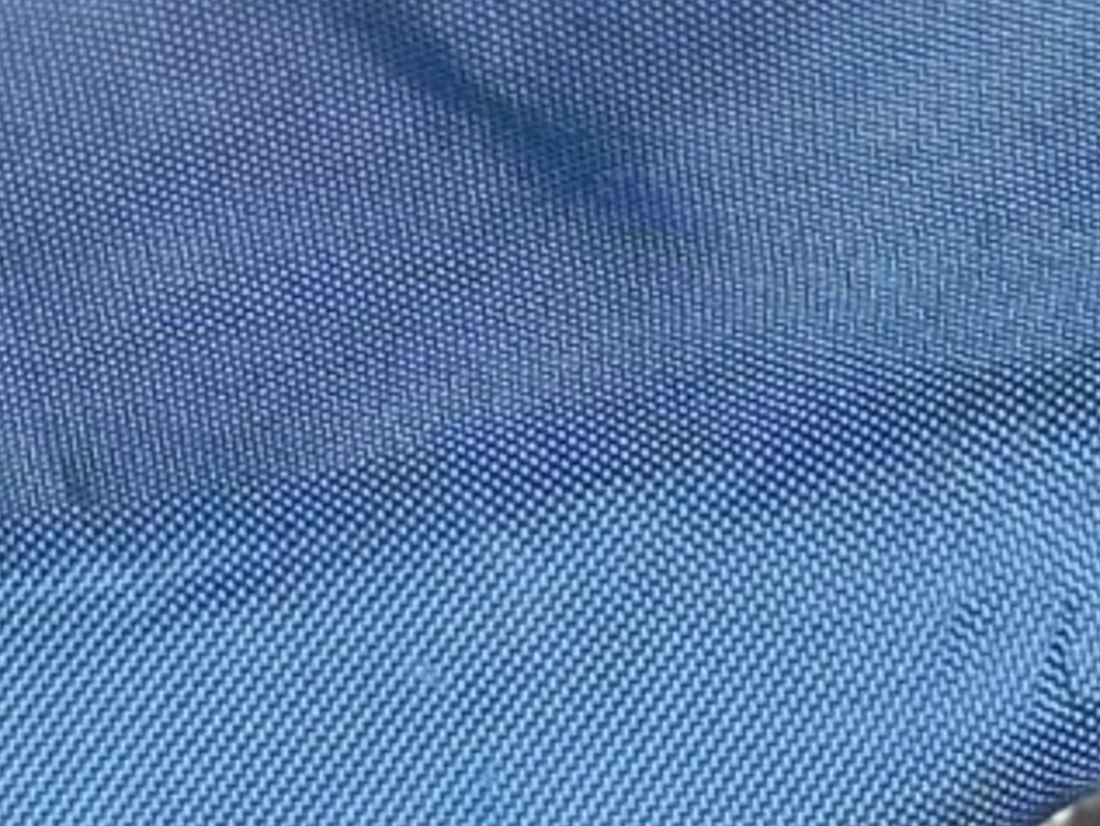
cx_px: -340
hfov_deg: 6.0
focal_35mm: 328
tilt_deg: -59.9
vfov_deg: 4.5
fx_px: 10427
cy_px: -514
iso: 64
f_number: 1.6
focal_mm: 5.96
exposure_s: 1/60
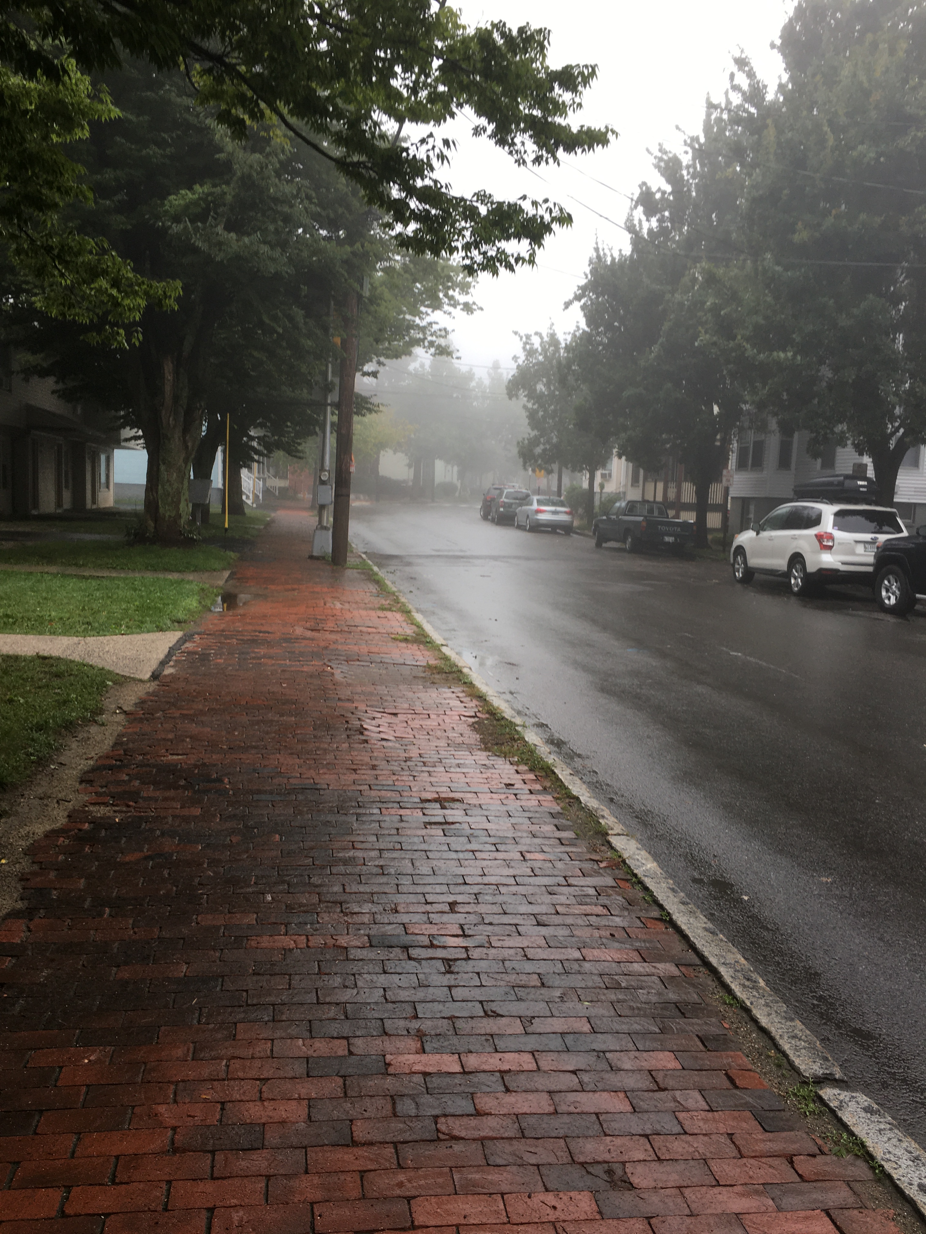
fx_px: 1034
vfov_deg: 61.7
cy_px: 617
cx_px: 463
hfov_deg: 48.2
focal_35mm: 29
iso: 25
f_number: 2.2
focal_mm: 4.15
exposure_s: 1/135
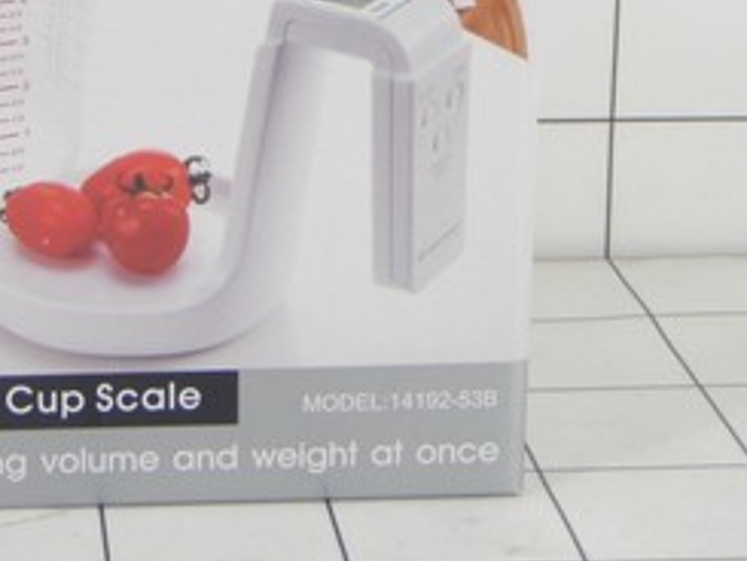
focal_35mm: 133
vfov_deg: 11.0
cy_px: -27
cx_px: 146
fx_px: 2871
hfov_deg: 14.7
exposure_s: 1/40
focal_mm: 9.13
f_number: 4
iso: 80
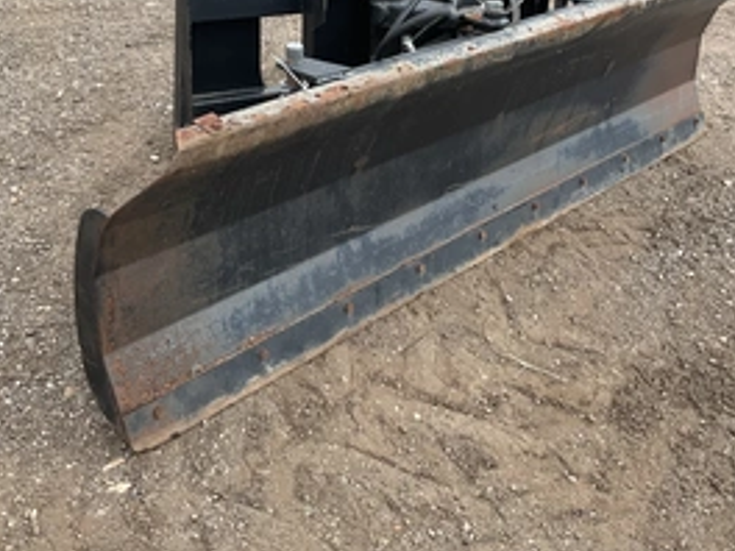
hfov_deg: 42.9
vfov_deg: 32.5
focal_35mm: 44
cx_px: 393
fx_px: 934
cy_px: 175
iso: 25
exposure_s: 1/606
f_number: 1.8
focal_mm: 3
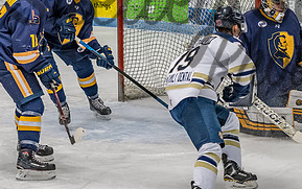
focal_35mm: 227
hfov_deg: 9.2
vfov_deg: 5.8
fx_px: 1869
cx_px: 249
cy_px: 76
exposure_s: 1/800
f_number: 3.2
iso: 1600
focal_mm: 70
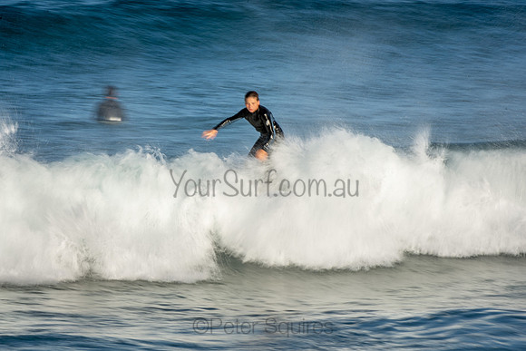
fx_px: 8768
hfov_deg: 3.4
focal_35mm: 600
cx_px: 263
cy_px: 176
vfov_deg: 2.3
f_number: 32
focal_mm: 400
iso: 100
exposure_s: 1/20
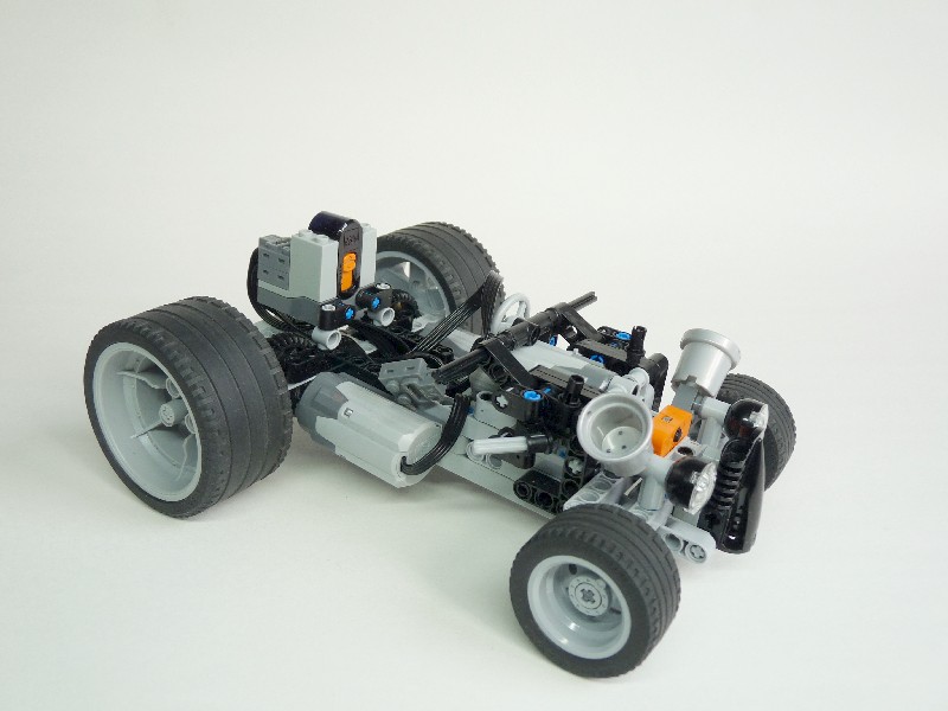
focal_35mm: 32
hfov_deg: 56.8
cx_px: 474
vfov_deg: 44.2
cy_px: 356
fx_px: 876
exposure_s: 1/40
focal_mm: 5.8
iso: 100
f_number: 3
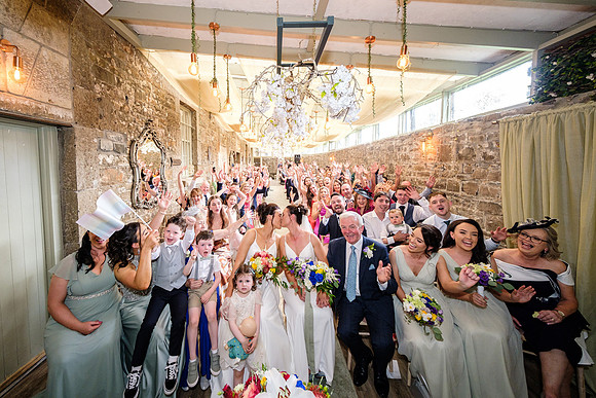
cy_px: 179
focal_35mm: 13
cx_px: 266
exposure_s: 1/160
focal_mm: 8
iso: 1250
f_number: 3.2
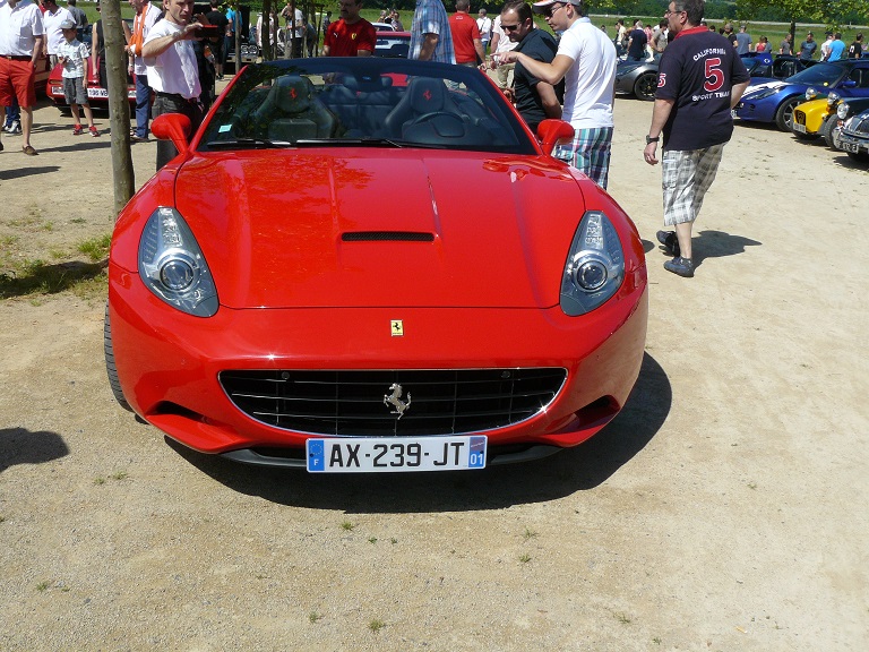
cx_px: 434
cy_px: 326
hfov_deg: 51.4
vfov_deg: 39.7
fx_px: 904
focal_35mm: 36
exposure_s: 1/500
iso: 100
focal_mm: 6
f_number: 6.3
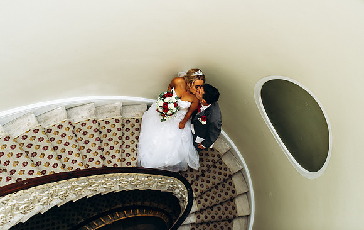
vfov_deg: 35.0
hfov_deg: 53.1
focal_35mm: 37
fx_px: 364
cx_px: 187
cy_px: 105
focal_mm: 35
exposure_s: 1/80
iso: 100
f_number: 2.5
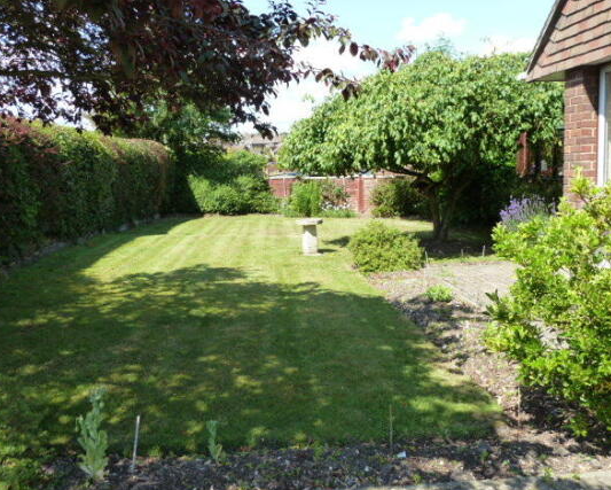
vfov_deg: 45.8
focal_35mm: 32
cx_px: 281
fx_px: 579
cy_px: 240
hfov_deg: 55.6
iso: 125
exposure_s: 1/250
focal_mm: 5
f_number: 4
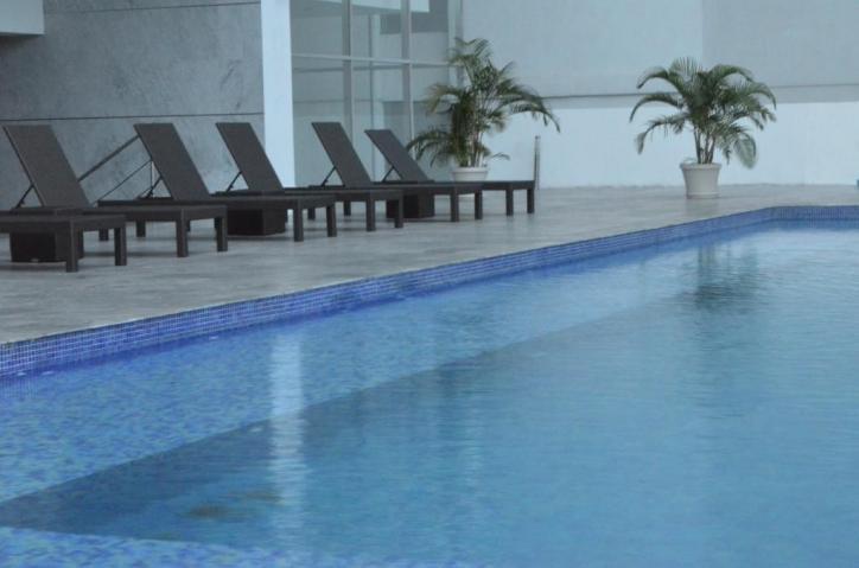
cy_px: 284
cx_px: 430
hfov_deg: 24.7
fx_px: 1964
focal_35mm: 82
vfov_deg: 16.5
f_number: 22
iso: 6400
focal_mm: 55
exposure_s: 1/6
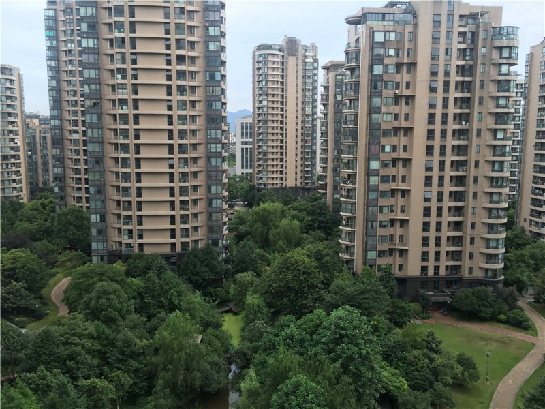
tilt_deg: -6.4
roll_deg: +0.1
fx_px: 457
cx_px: 272
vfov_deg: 48.2
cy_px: 204
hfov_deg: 61.7
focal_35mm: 29
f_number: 2.2
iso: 25
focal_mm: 4.15
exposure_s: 1/195
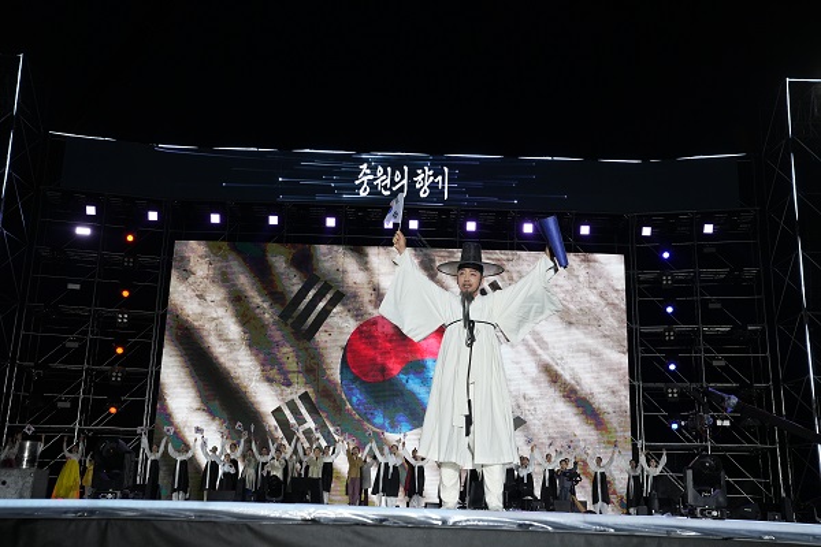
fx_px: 889
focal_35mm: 39
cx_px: 410
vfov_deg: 34.2
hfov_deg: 49.6
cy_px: 274
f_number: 7.1
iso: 1600
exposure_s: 1/250
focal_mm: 39
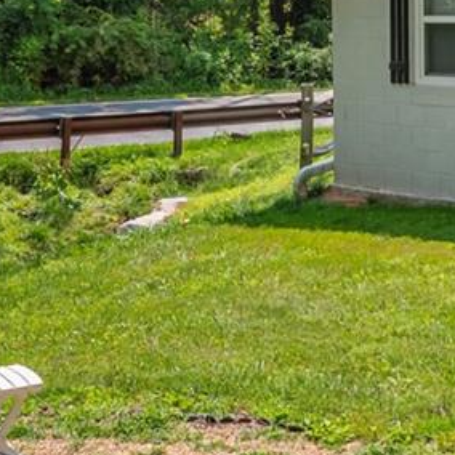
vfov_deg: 17.7
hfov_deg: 17.2
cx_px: 495
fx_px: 1457
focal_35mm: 98
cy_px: 175
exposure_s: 1/2000
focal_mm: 16
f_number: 8
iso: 320
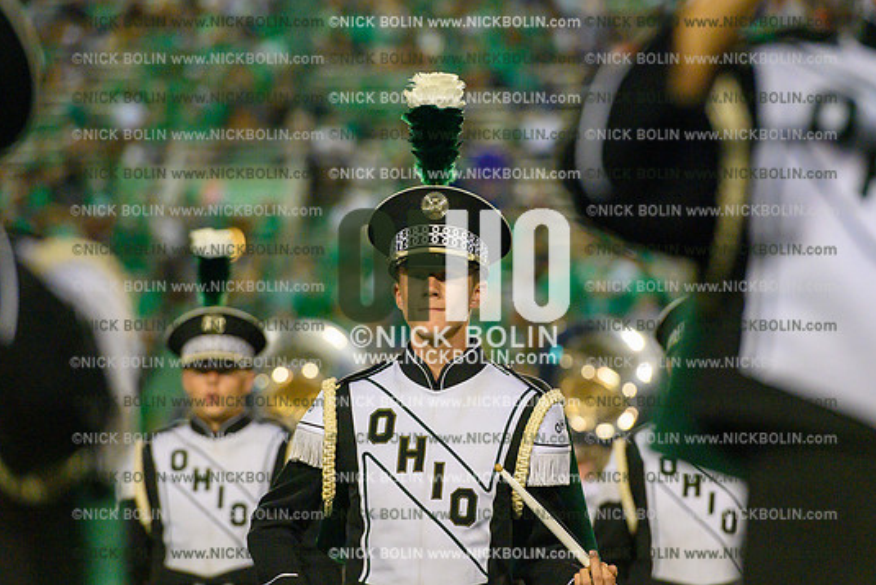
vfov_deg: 6.3
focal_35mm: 217
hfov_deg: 9.5
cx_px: 454
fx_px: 5281
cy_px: 288
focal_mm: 200
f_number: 4
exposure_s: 1/1600
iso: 10000
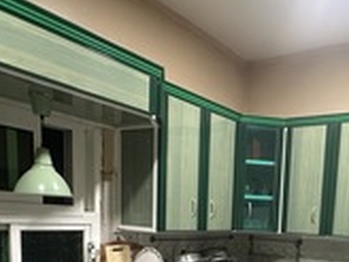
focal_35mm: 39
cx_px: 252
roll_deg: -3.1
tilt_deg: -7.1
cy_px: 269
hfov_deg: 46.5
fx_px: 393
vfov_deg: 33.3
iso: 500
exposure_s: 1/60
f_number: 2.2
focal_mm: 2.22
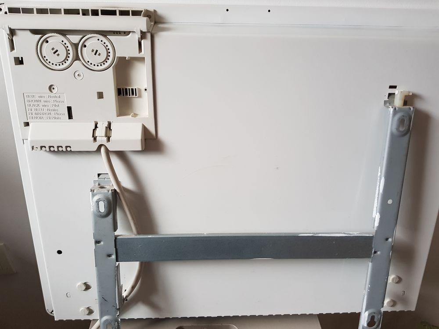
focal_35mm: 26
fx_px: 330
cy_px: 164
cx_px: 220
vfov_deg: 53.1
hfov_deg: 67.3
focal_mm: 4.2
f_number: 1.7
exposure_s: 1/14
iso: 200
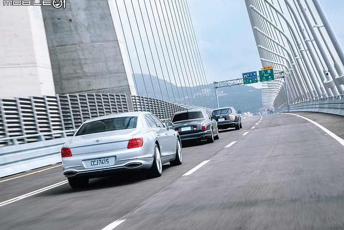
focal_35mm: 79
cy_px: 115
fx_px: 755
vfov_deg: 17.3
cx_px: 180
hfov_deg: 25.7
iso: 100
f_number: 5.6
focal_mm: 75
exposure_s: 1/40
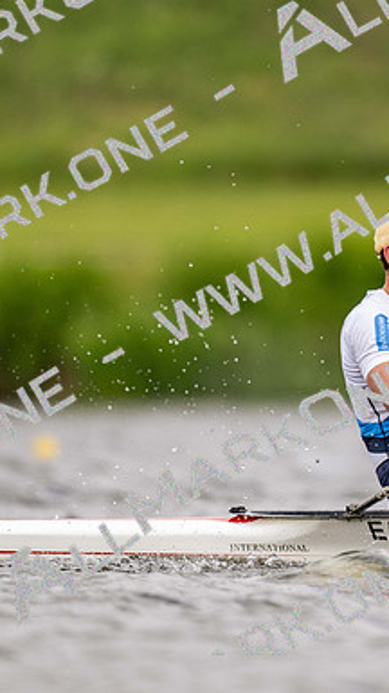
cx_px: 376
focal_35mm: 948
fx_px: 17418
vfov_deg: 2.3
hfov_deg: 1.3
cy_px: 346
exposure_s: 1/2500
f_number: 4
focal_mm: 600
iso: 720
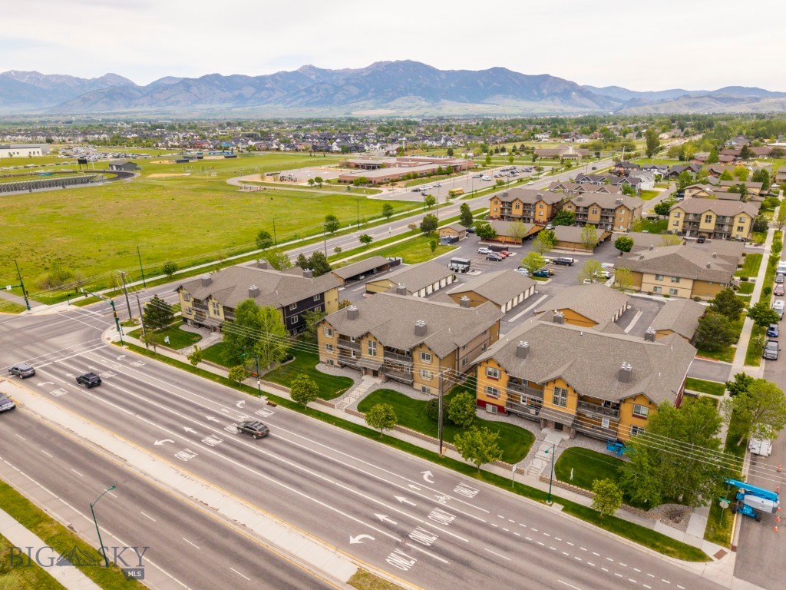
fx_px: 545
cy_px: 295
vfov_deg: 56.8
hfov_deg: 71.6
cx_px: 393
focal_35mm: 24
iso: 180
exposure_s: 1/60
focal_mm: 8.67
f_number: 1.8
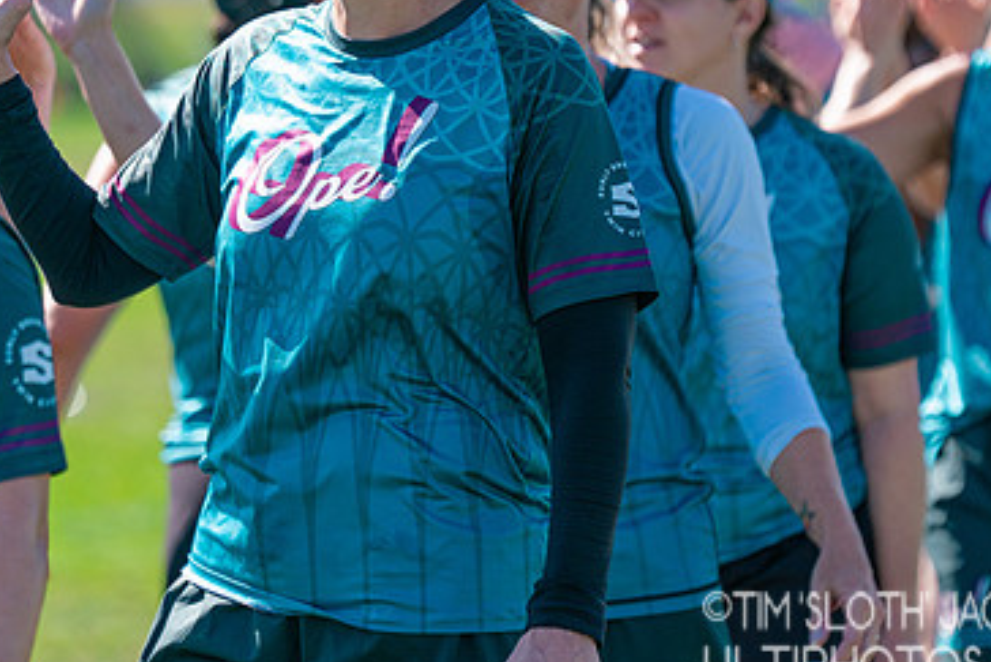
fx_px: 8784
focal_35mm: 319
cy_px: 225
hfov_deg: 6.5
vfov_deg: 4.3
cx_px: 531
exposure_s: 1/3200
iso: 400
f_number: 3.5
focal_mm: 200
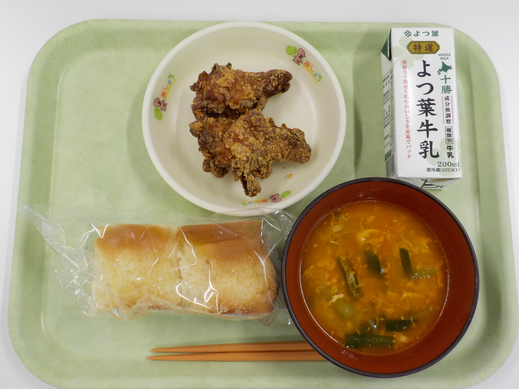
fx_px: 465
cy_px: 198
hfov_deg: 58.3
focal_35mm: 31
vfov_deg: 45.4
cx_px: 265
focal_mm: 4.1
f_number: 3.3
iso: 125
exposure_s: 1/40
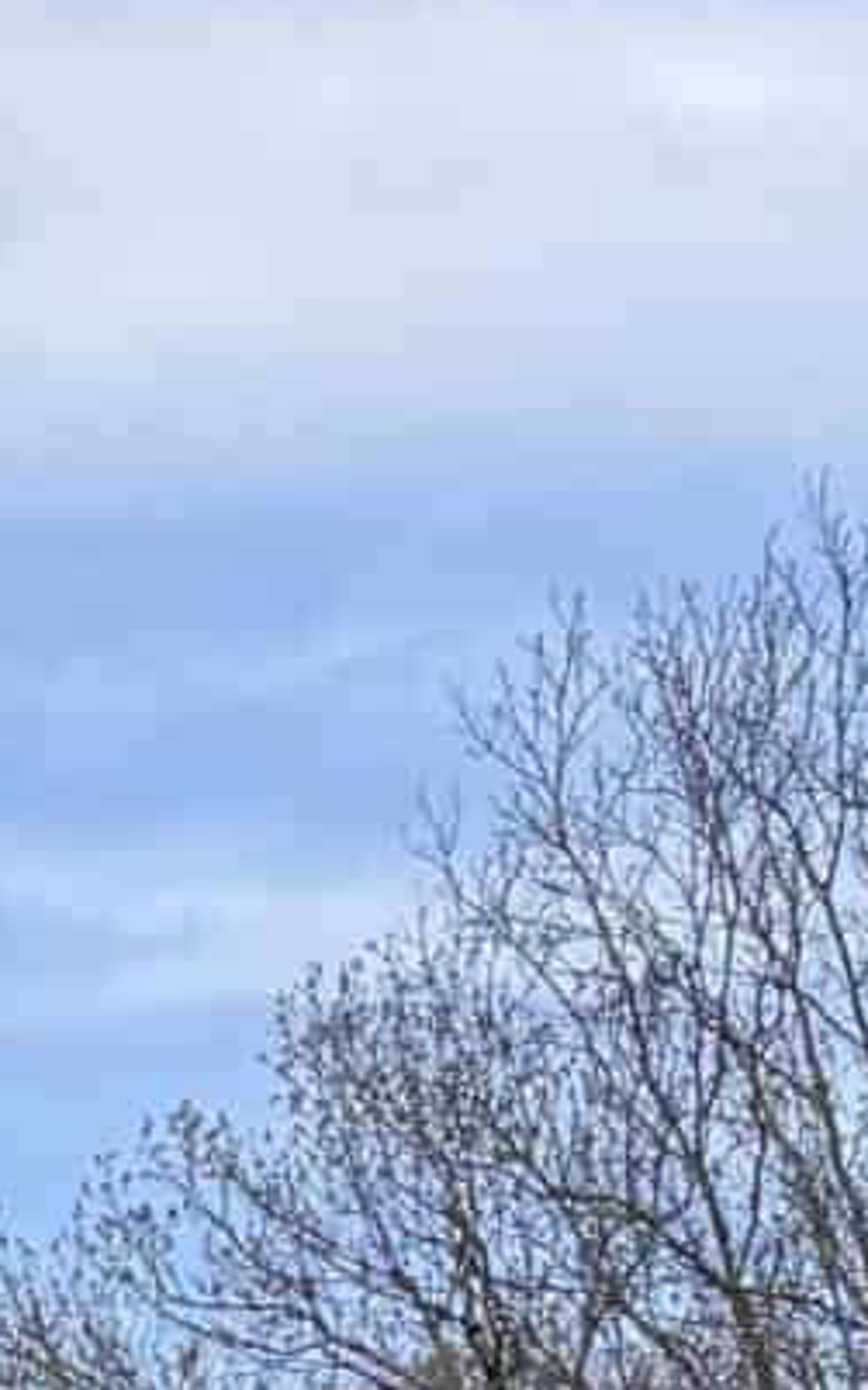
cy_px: 3838
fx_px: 6136
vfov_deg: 10.3
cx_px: -1006
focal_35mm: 162
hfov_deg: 7.7
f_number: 1.78
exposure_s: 1/1122
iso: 80
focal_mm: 6.76
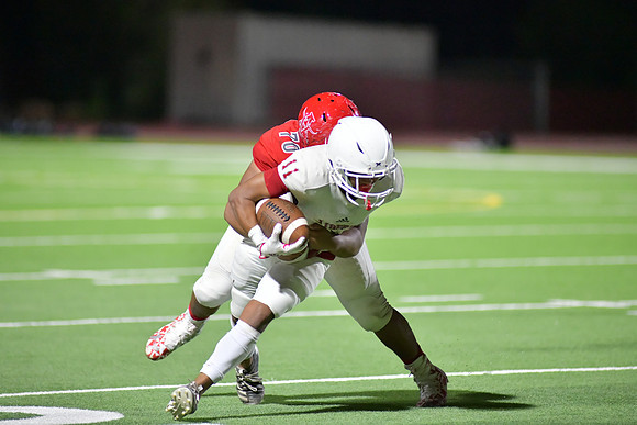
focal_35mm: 300
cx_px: 318
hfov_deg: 6.9
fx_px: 5309
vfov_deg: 4.6
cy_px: 212
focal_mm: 300
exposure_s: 1/1250
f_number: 3.2
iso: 9000
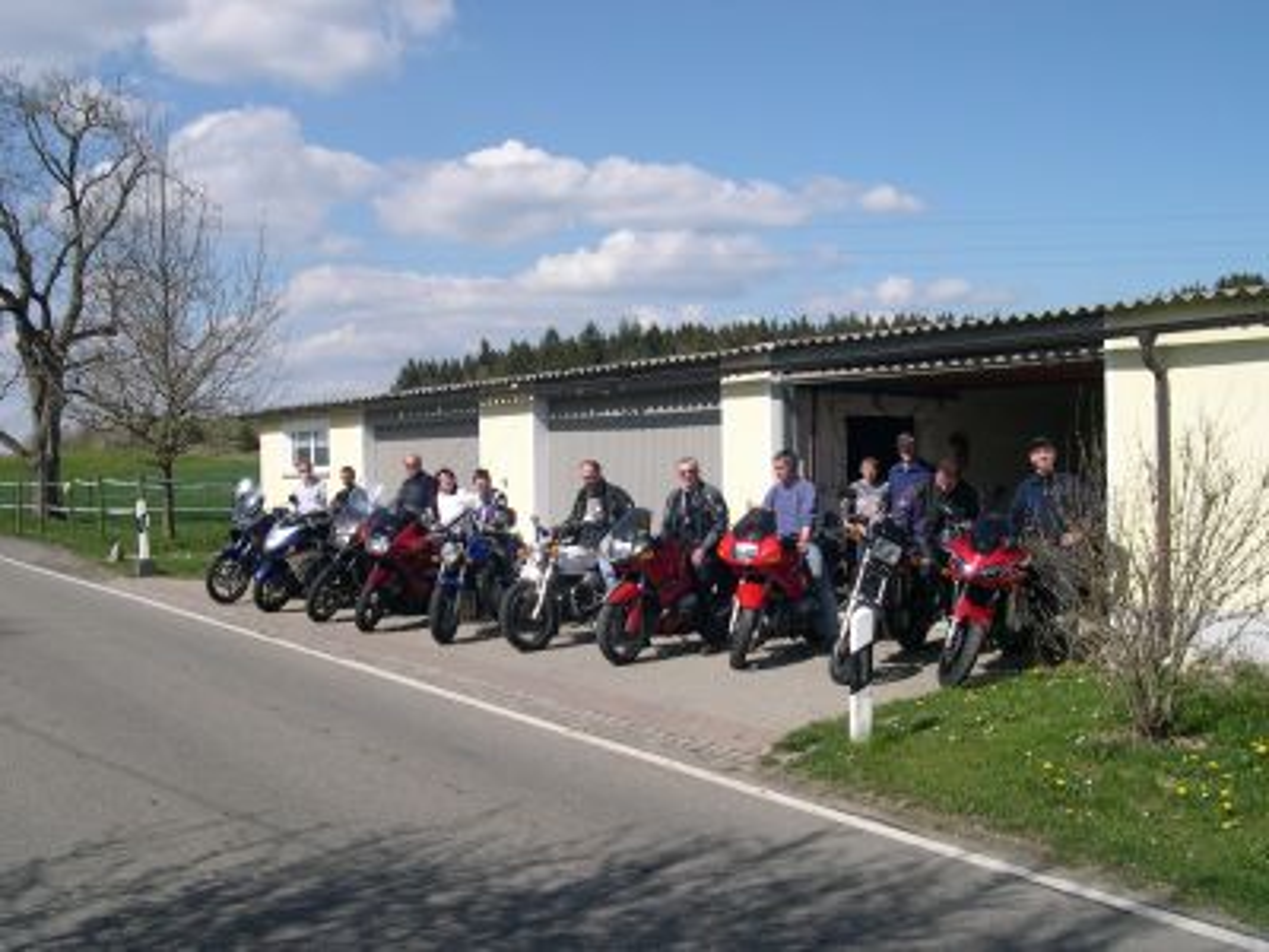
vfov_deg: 37.7
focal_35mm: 38
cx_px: 634
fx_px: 1393
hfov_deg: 49.0
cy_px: 476
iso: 100
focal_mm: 8
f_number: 7.6
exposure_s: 1/246
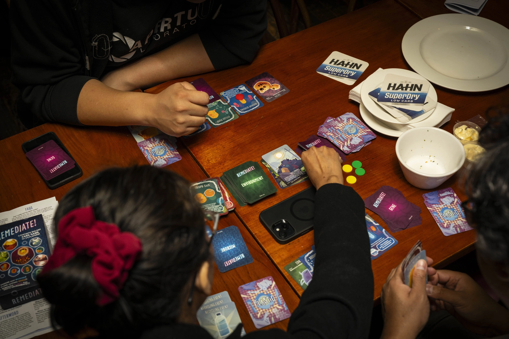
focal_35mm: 47
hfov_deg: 41.9
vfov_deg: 28.6
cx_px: 254
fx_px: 664
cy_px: 170
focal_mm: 47
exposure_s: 1/100
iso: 800
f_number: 5.6
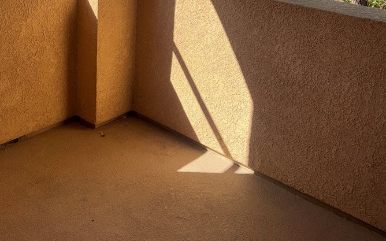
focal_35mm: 39
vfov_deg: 30.9
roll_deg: -2.5
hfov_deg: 50.3
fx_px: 410
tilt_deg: -15.0
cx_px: 172
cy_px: 13
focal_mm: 6.76
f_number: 1.78
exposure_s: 1/1637
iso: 50
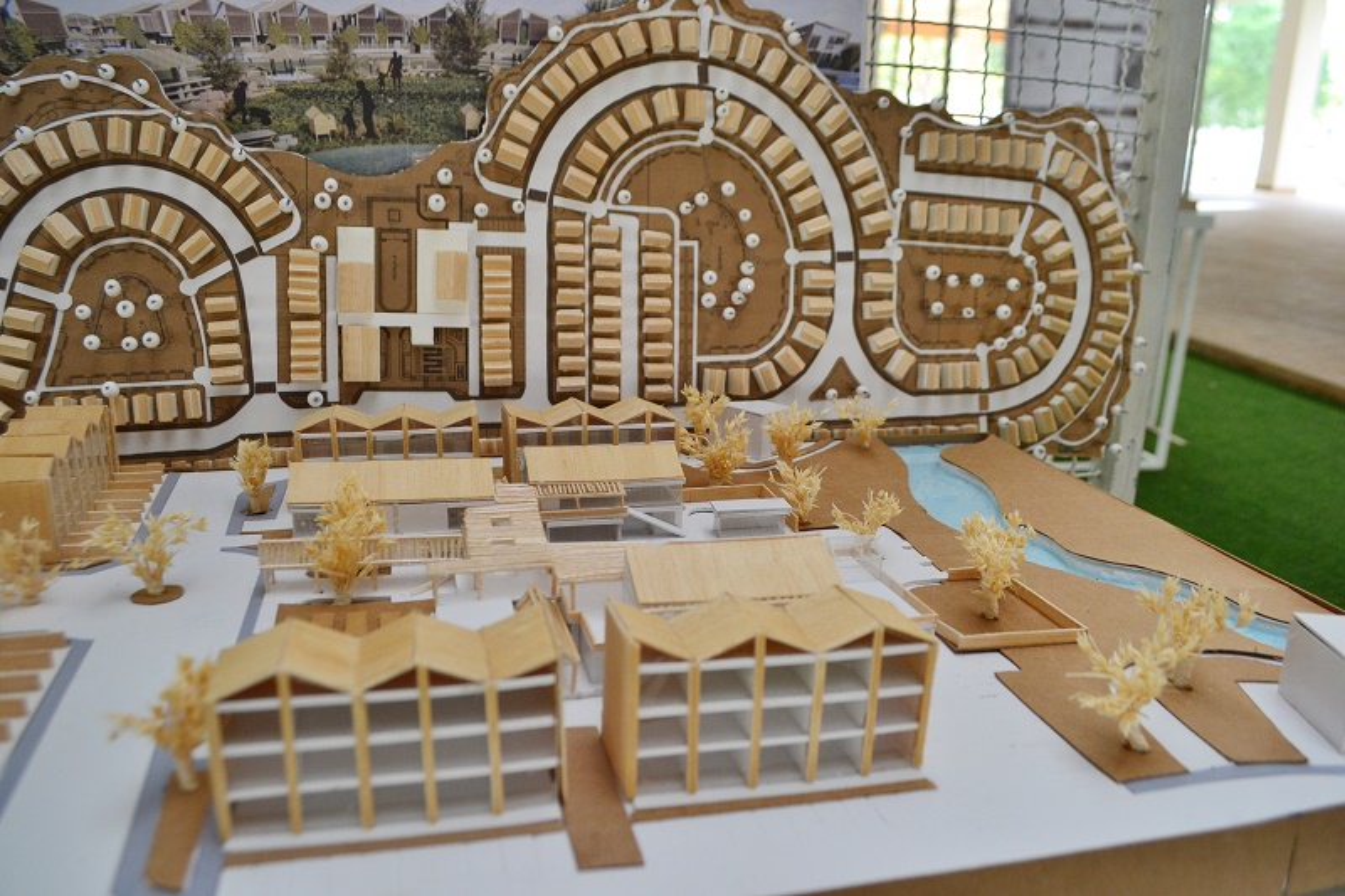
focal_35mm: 27
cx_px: 672
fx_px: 1008
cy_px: 448
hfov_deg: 67.4
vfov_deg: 47.9
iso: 450
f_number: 5
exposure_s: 1/100
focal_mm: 18
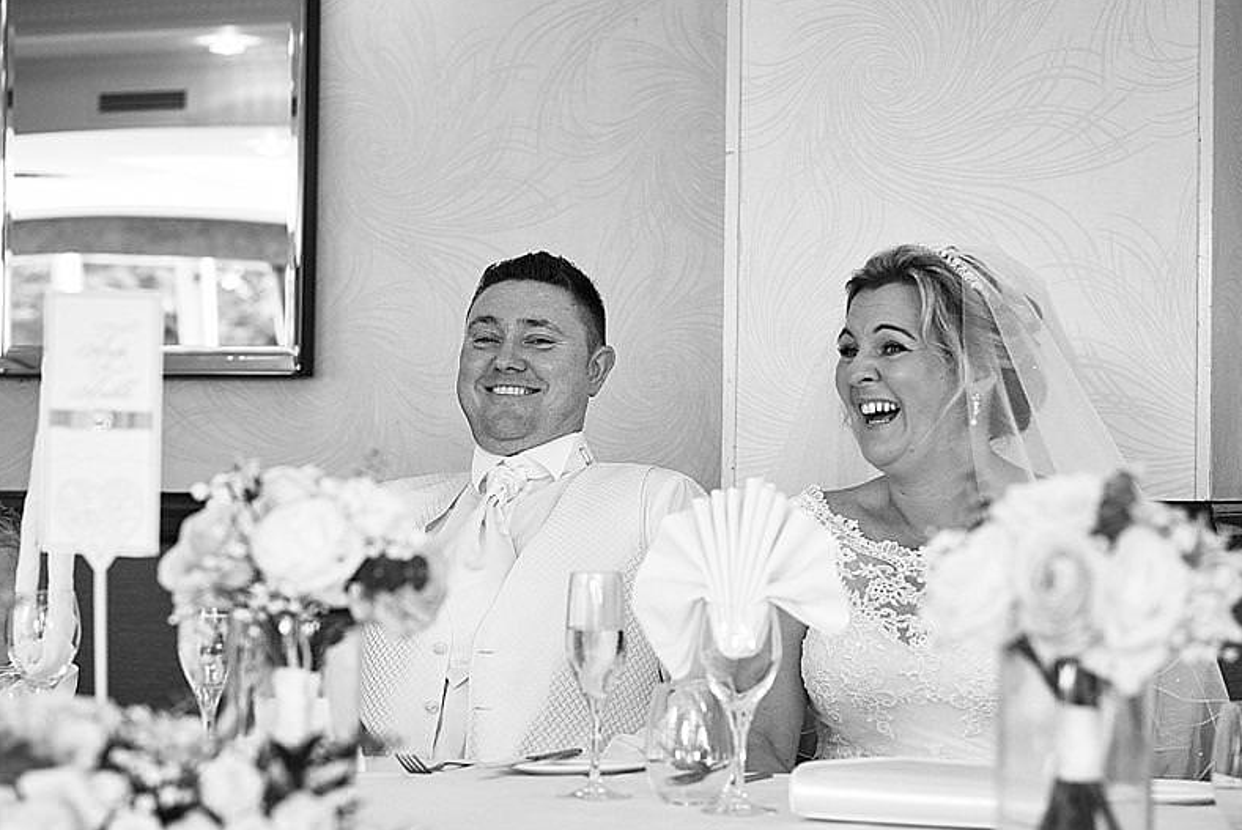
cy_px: 454
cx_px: 631
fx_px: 3279
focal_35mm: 95
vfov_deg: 14.4
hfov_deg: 21.4
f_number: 2.8
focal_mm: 50
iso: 3200
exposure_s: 1/640
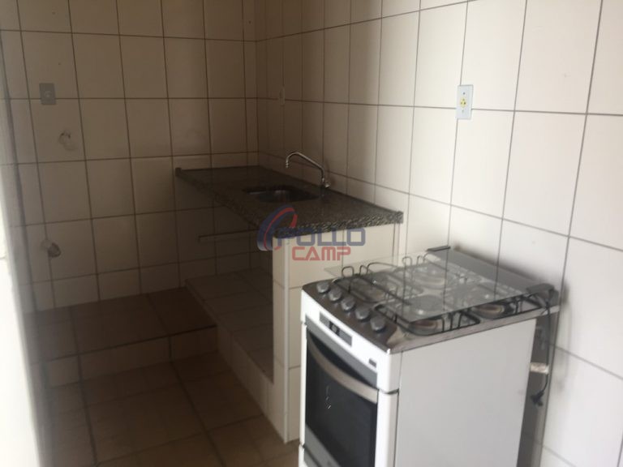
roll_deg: -1.0
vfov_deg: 48.2
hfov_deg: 61.7
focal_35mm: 29
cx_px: 312
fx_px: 522
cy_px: 234
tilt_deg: -17.8
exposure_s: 1/60
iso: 32
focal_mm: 4.15
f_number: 2.2
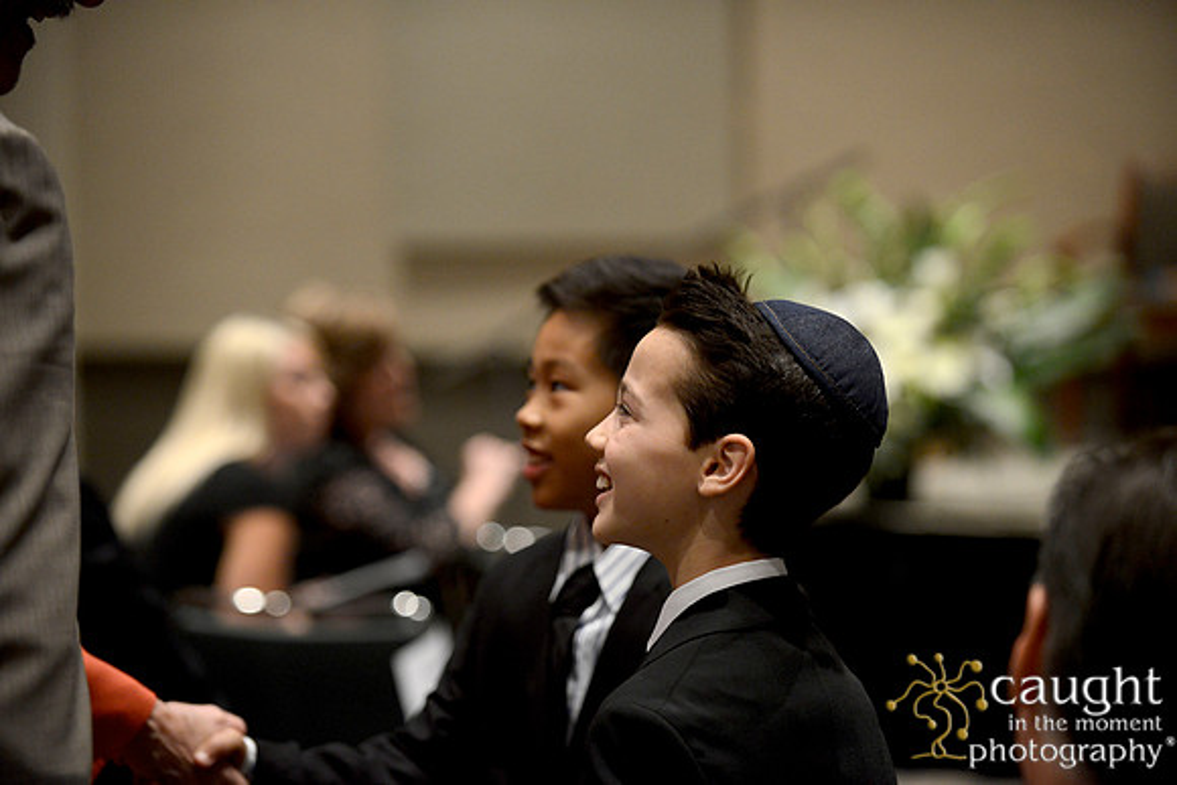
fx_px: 3597
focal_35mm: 110
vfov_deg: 12.5
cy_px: 392
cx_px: 588
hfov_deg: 18.6
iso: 2500
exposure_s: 1/125
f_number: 2.8
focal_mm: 110
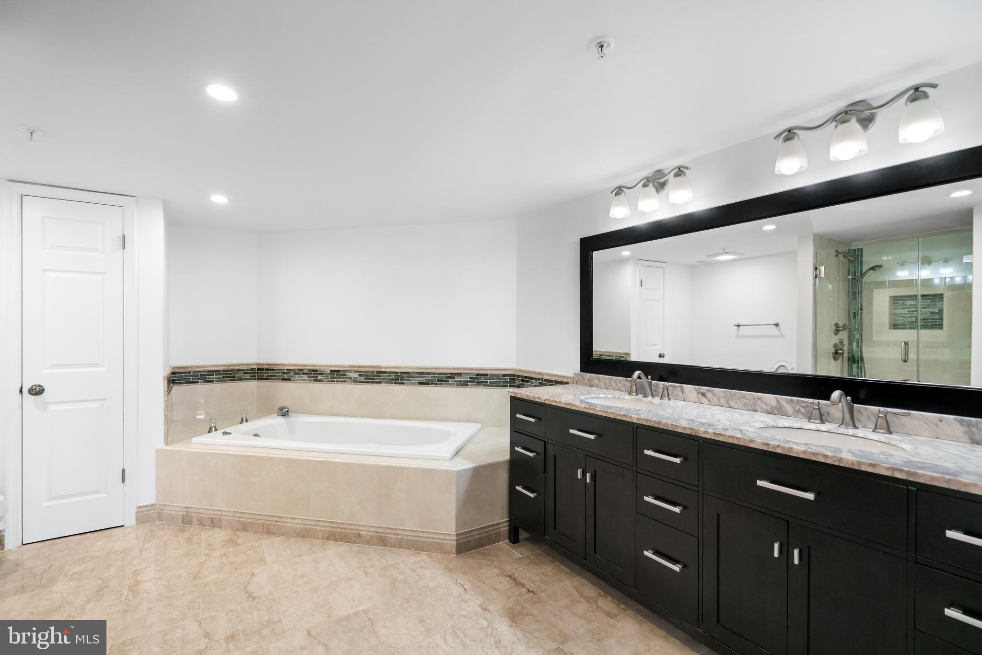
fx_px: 436
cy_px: 328
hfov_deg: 96.7
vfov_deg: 73.8
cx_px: 491
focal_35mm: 16
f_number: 5
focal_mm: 16
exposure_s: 1/100
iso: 800
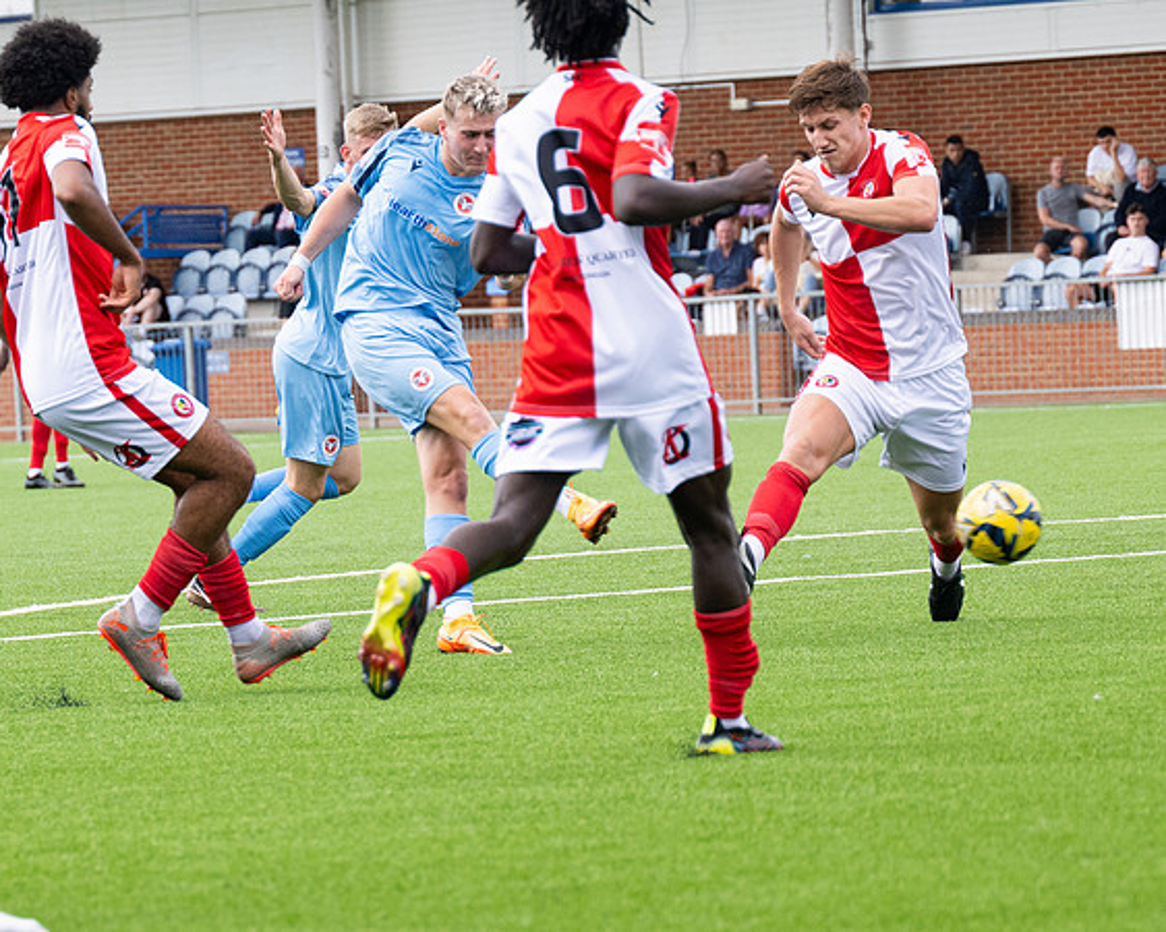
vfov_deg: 6.3
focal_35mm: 244
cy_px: 614
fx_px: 8413
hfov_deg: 7.9
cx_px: 248
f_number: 4
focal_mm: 103
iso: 400
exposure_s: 1/1600
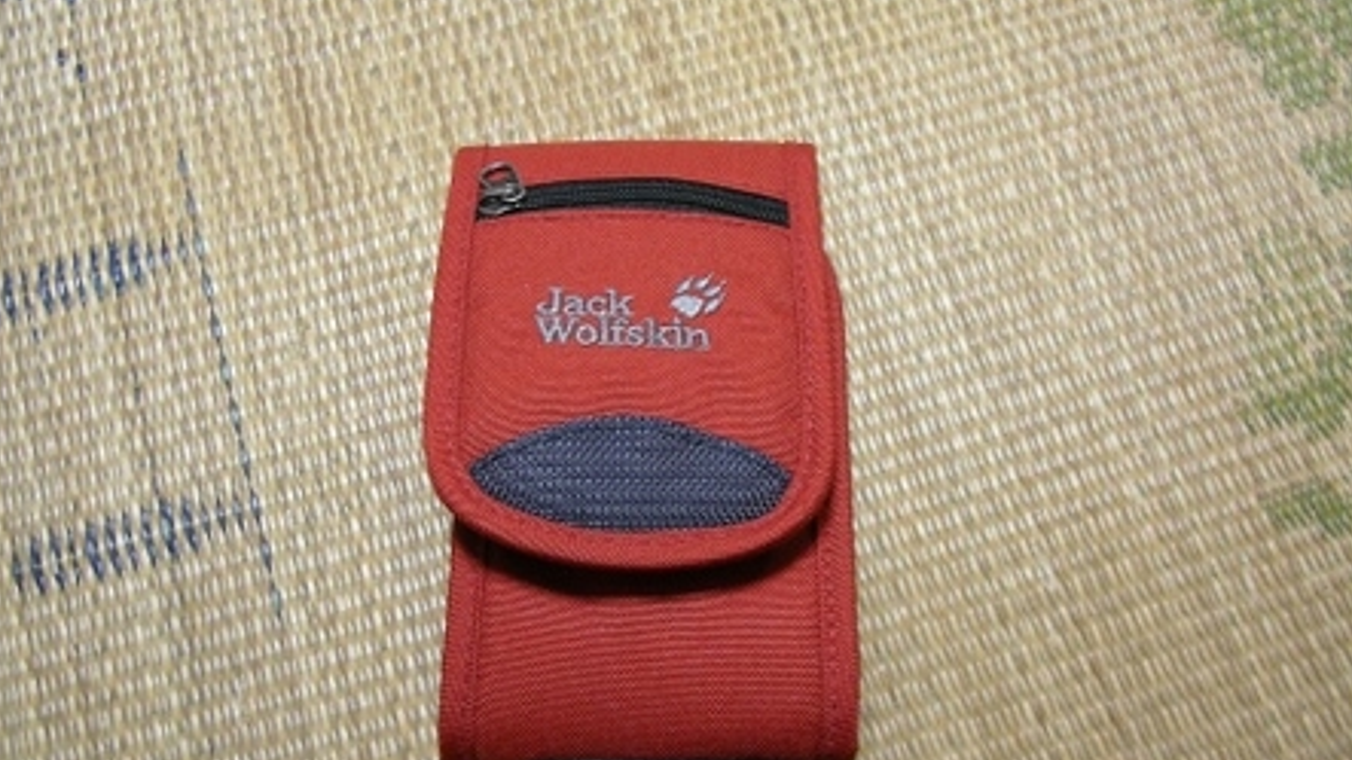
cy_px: 426
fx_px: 1505
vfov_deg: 28.3
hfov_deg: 48.4
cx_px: 668
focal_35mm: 42
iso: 100
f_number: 2.9
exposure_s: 1/7.6
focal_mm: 6
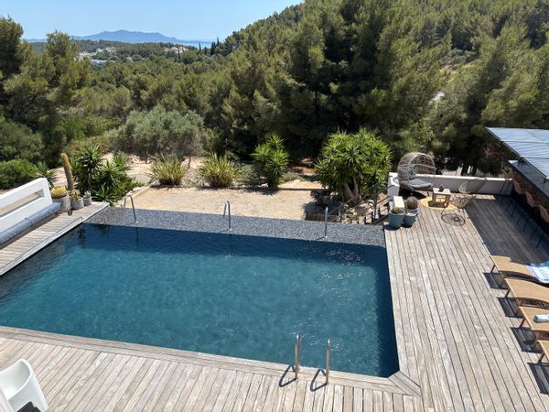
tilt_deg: -22.6
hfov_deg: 67.3
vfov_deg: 53.1
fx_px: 412
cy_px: 206
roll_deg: +0.8
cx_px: 274
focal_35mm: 26
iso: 50
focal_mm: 5.96
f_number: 1.6
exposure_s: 1/2639
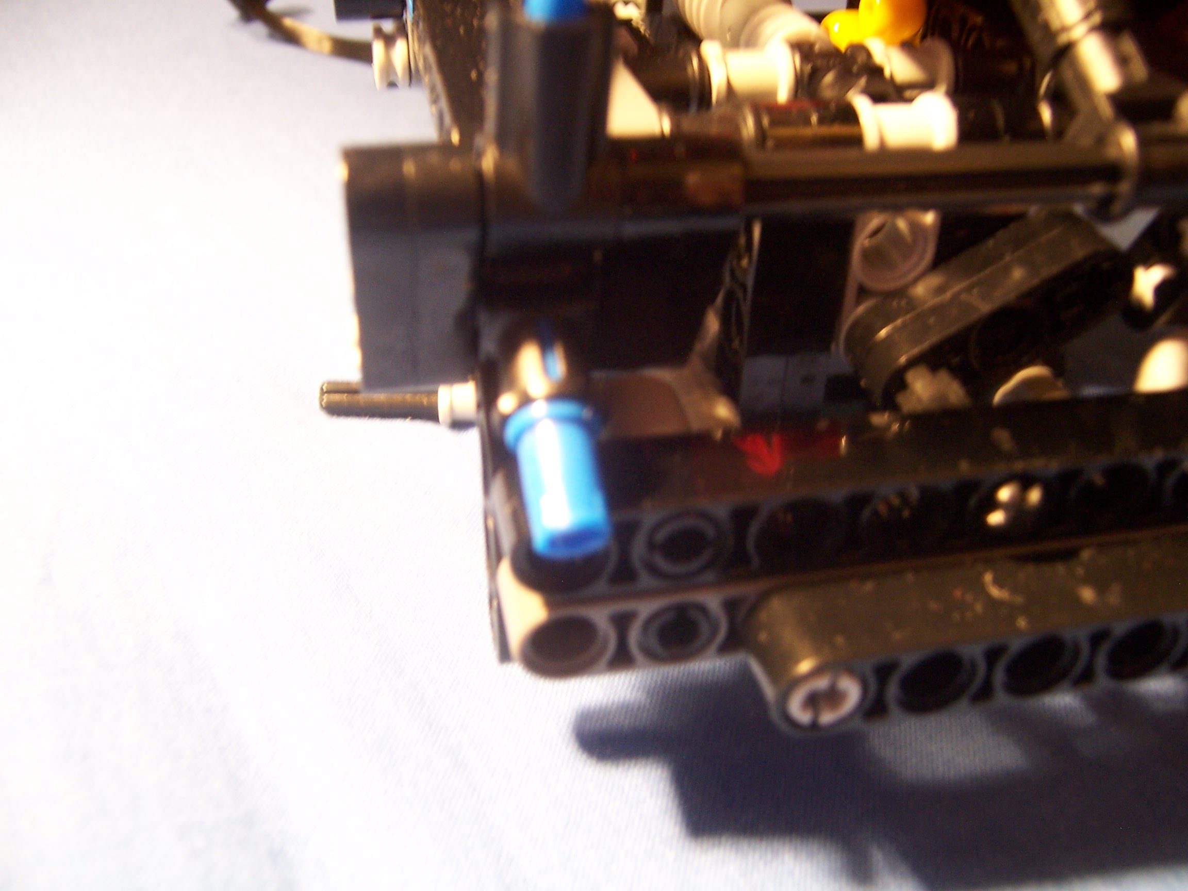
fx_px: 1133
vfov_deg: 42.9
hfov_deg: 55.4
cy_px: 446
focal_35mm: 33
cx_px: 594
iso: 140
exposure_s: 1/8
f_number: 3.4
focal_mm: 5.5
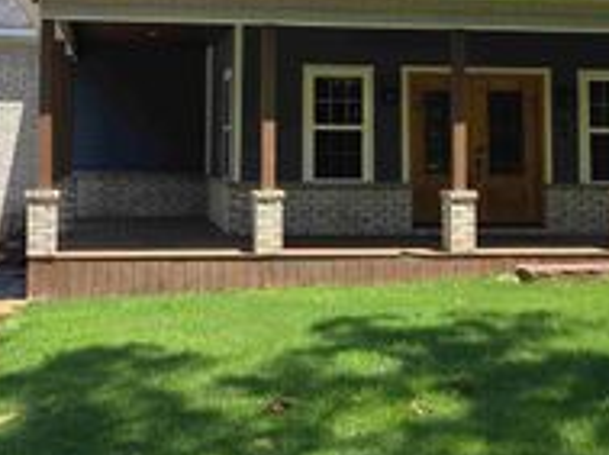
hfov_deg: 31.7
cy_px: 66
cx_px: 264
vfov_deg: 23.5
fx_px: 1071
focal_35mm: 61
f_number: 1.8
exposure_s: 1/904
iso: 25
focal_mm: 5.4
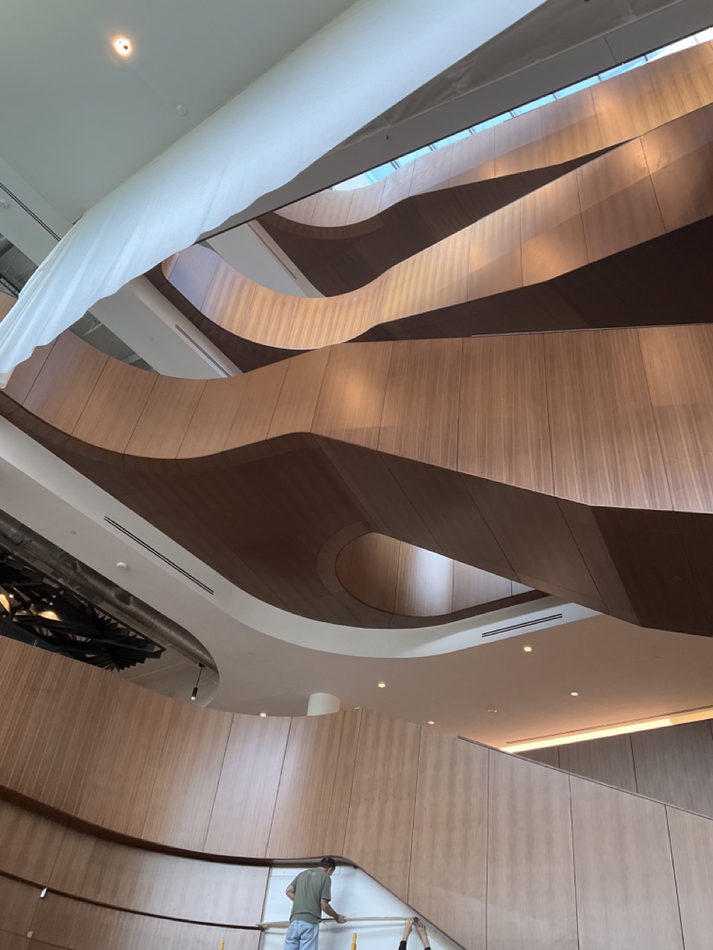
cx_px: 356
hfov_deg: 48.2
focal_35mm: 29
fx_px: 796
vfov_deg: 61.7
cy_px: 475
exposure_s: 1/122
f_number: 1.8
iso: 40
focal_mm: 3
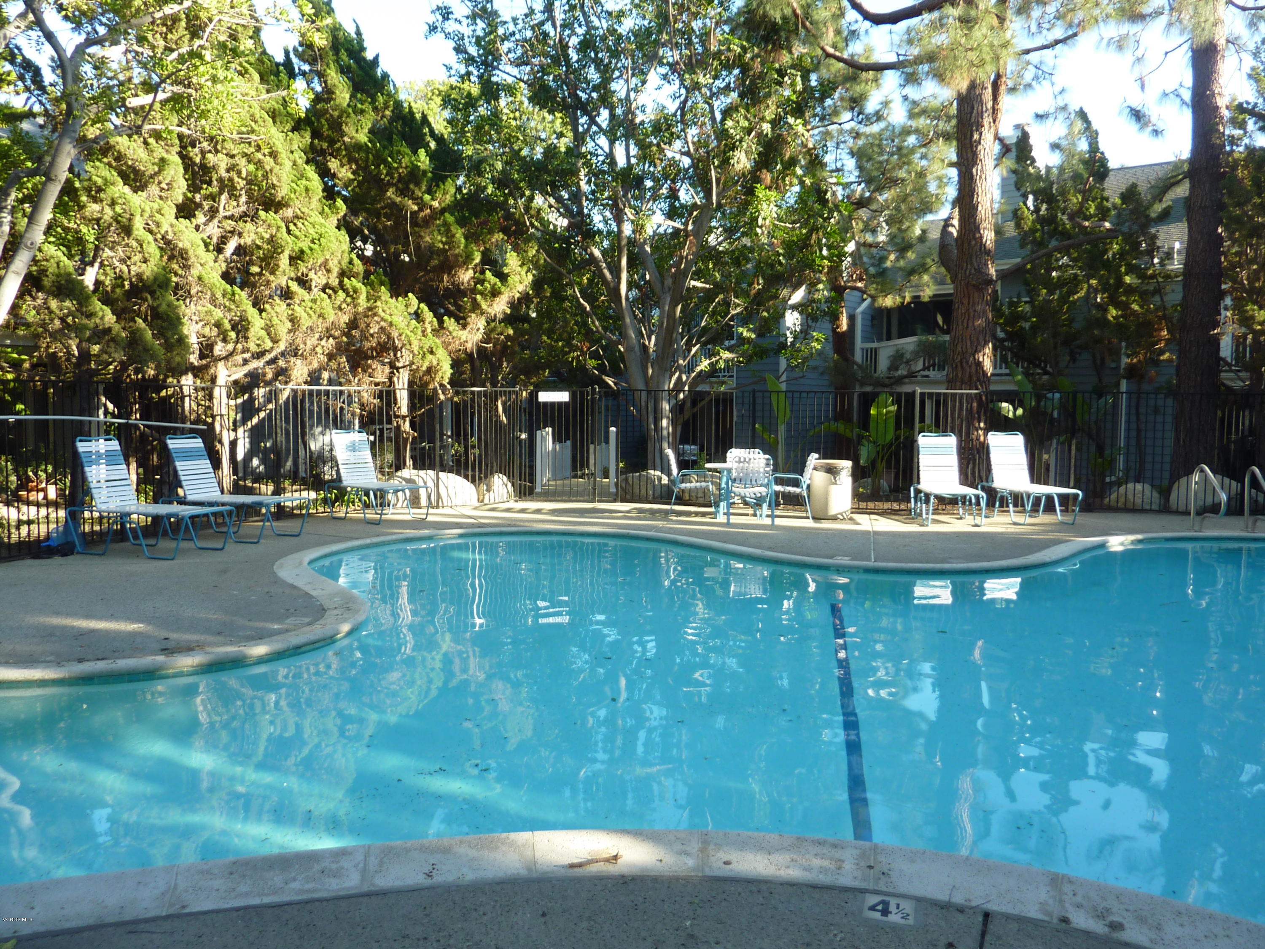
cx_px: 632
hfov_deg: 69.4
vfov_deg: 54.9
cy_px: 474
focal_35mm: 25
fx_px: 914
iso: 80
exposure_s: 1/100
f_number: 3.3
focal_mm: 4.1
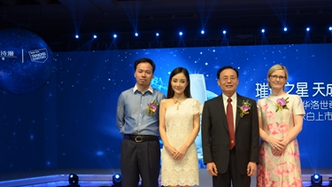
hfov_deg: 44.3
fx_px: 405
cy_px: 139
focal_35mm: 46
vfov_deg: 25.7
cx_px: 205
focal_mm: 22
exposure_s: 1/100
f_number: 7.1
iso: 400
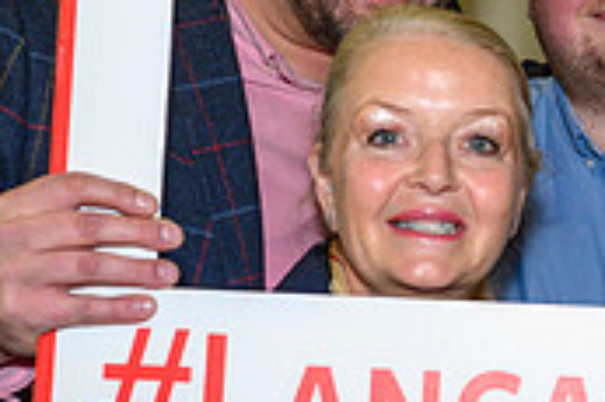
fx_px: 1897
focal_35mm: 113
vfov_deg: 12.1
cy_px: 189
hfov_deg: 17.2
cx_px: 762
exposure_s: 1/100
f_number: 5
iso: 3200
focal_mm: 25
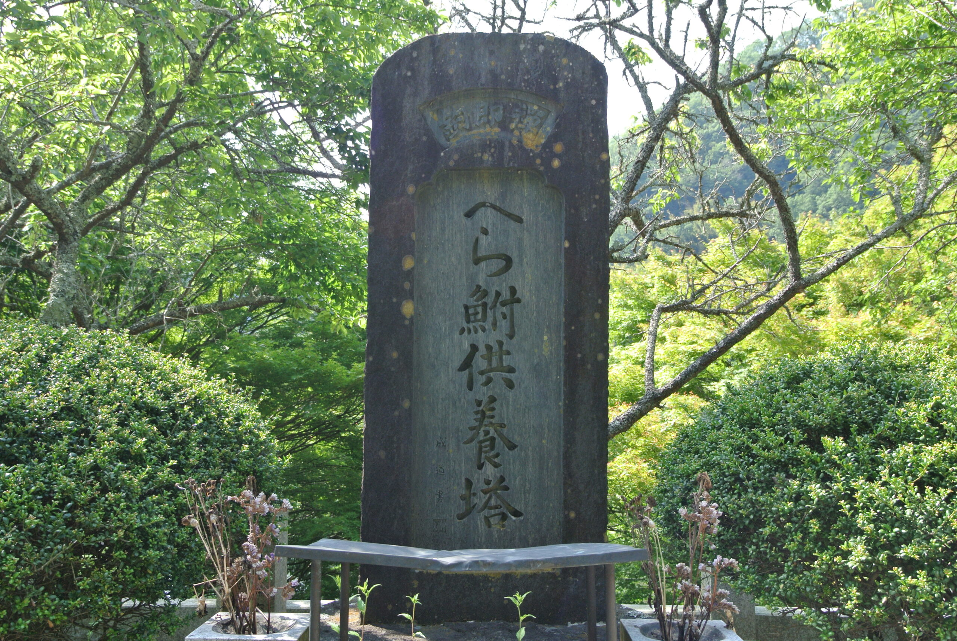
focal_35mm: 35
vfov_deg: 38.0
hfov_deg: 54.4
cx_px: 478
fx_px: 932
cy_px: 320
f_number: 5.6
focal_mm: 13
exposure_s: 1/160
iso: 200
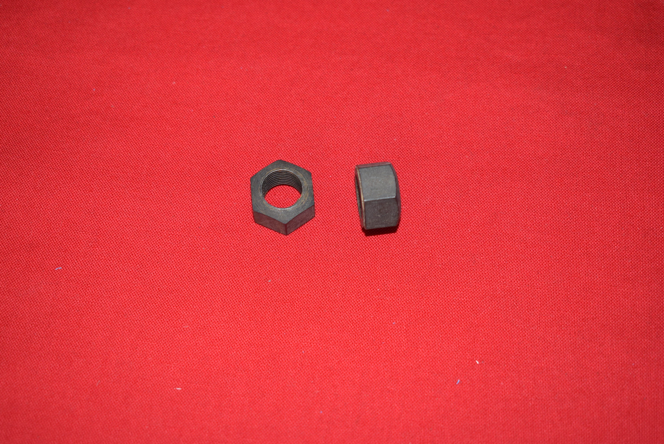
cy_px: 222
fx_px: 1052
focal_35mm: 57
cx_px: 332
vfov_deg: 23.8
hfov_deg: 35.0
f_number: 5.6
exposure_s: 1/200
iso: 400
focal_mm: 38
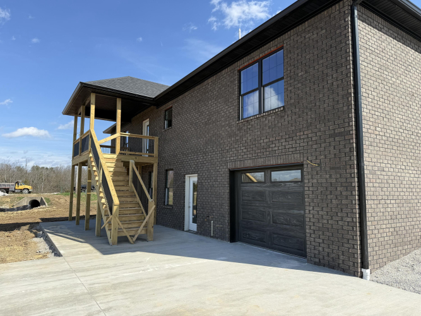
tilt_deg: +7.2
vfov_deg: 56.8
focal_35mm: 24
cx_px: 210
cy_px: 158
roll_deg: -1.2
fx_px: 292
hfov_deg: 71.6
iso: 80
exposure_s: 1/3145
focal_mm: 6.76
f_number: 1.78
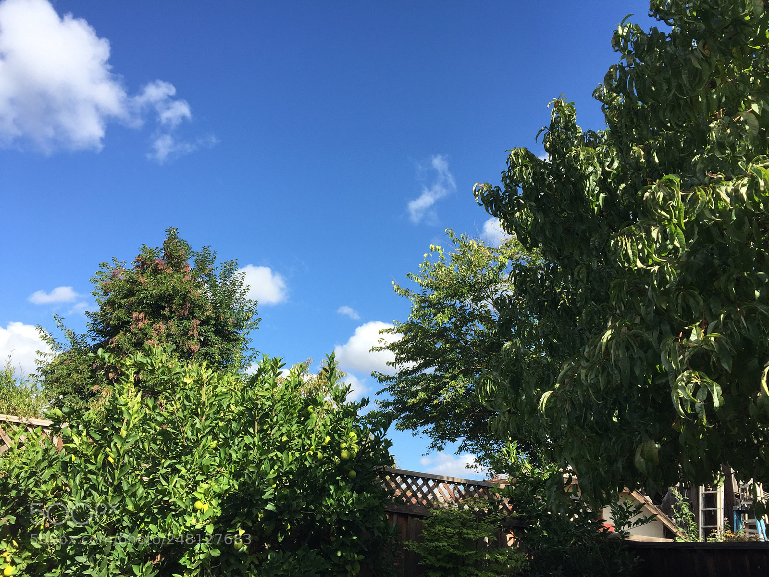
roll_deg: -3.5
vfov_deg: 48.2
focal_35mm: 29
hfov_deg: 61.7
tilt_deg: +21.3
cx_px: 384
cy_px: 288
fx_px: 644
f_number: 2.2
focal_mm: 4.15
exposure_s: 1/1236
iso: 32
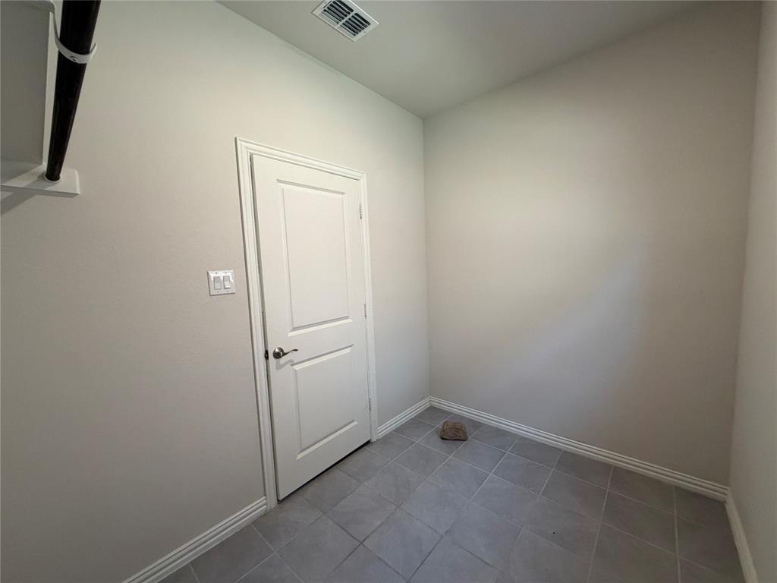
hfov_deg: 102.1
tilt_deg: -6.0
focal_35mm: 14
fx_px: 314
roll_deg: +2.4
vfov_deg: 85.7
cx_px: 388
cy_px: 292
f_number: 2.2
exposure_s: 1/120
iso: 320
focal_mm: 2.22
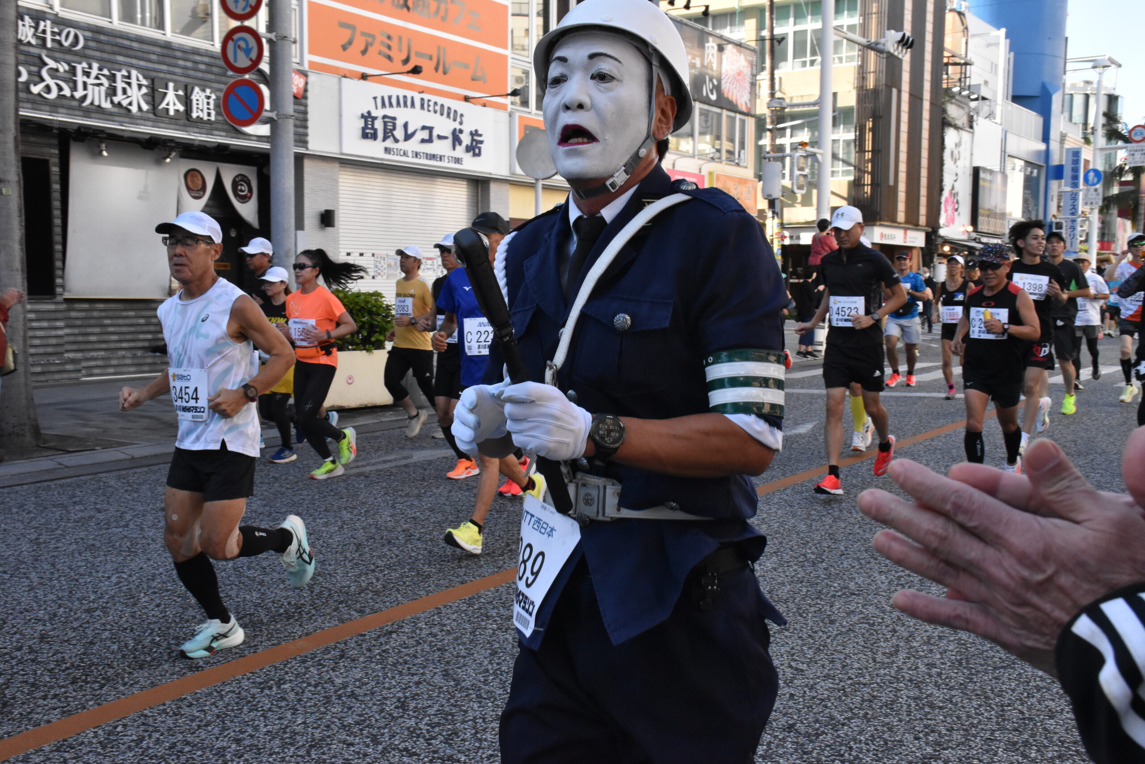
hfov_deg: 47.9
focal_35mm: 40
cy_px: 382
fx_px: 1288
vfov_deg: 33.0
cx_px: 572
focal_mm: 27
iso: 2500
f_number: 13
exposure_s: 1/640
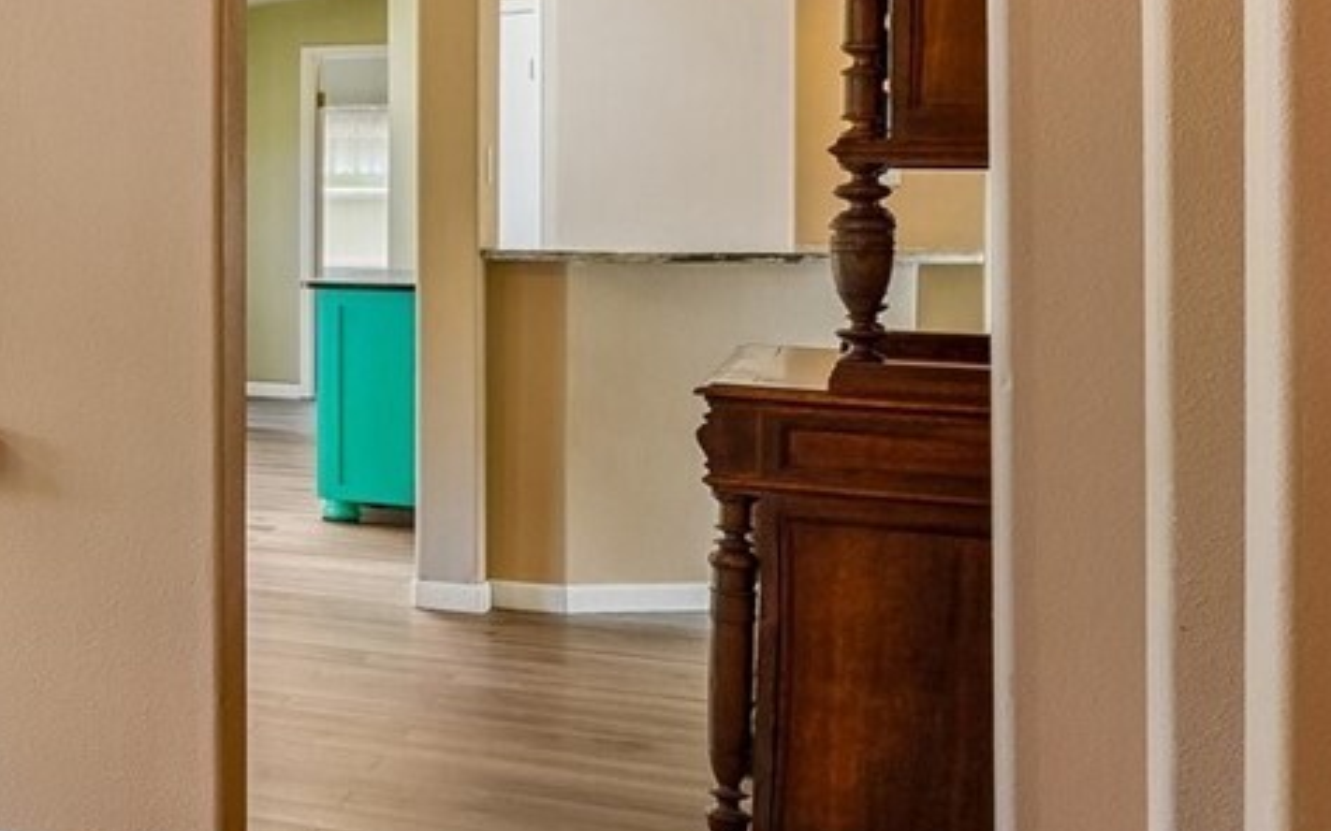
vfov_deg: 20.7
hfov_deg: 22.1
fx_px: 2248
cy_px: 170
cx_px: -998
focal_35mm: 62
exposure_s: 1/60
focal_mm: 17
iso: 1000
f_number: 8
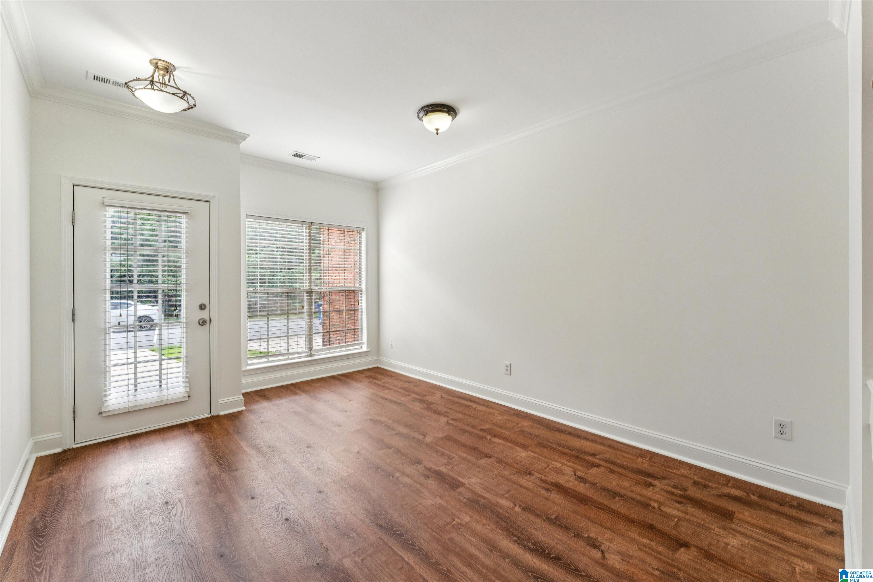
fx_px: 339
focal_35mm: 14
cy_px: 291
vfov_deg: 81.2
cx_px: 436
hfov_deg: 104.3
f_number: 13
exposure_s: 1/13
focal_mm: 14
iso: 400
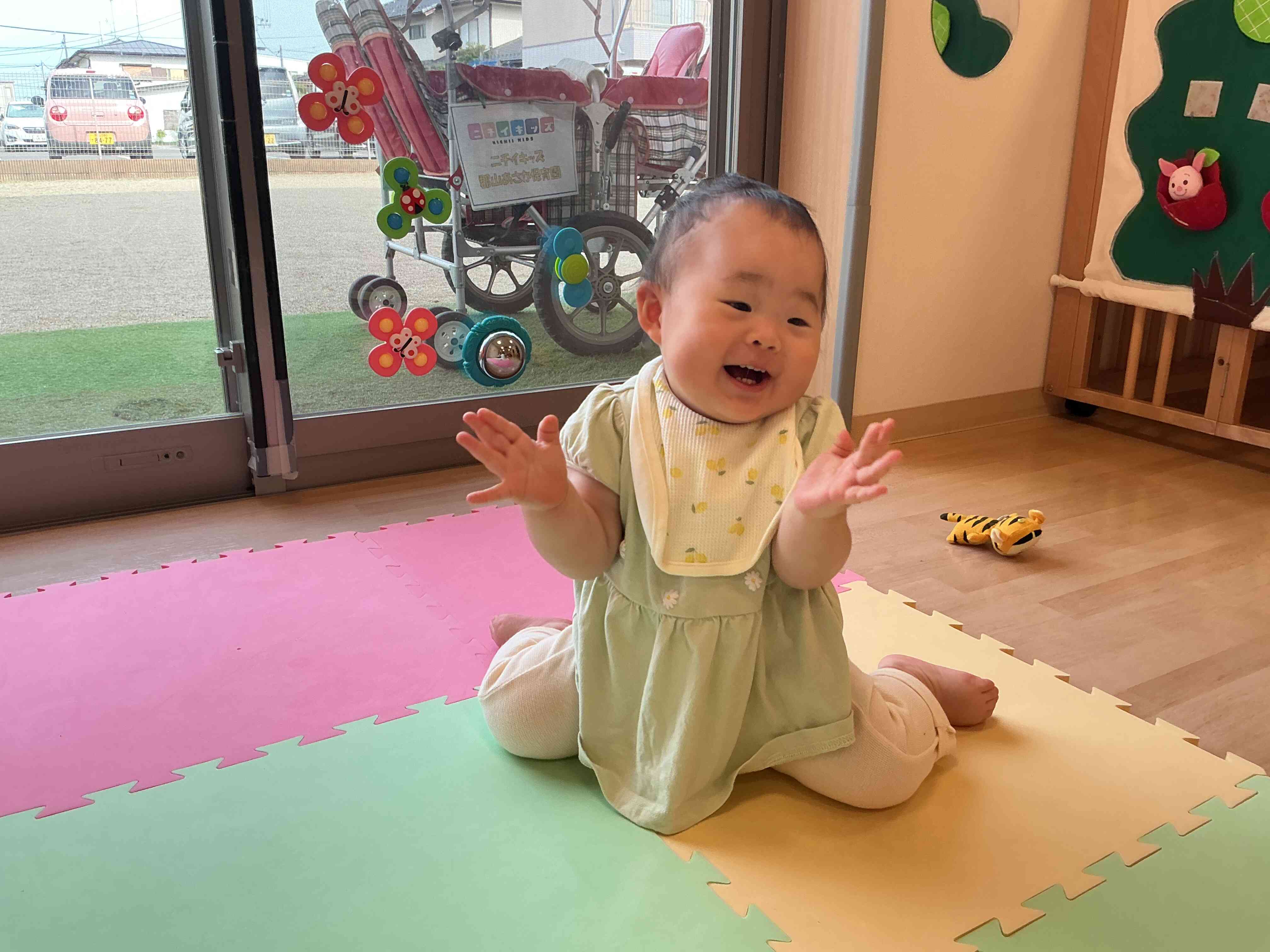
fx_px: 1064
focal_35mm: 29
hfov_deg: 61.7
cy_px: 476
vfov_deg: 48.2
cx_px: 635
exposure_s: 1/115
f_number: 1.8
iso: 20
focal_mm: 3
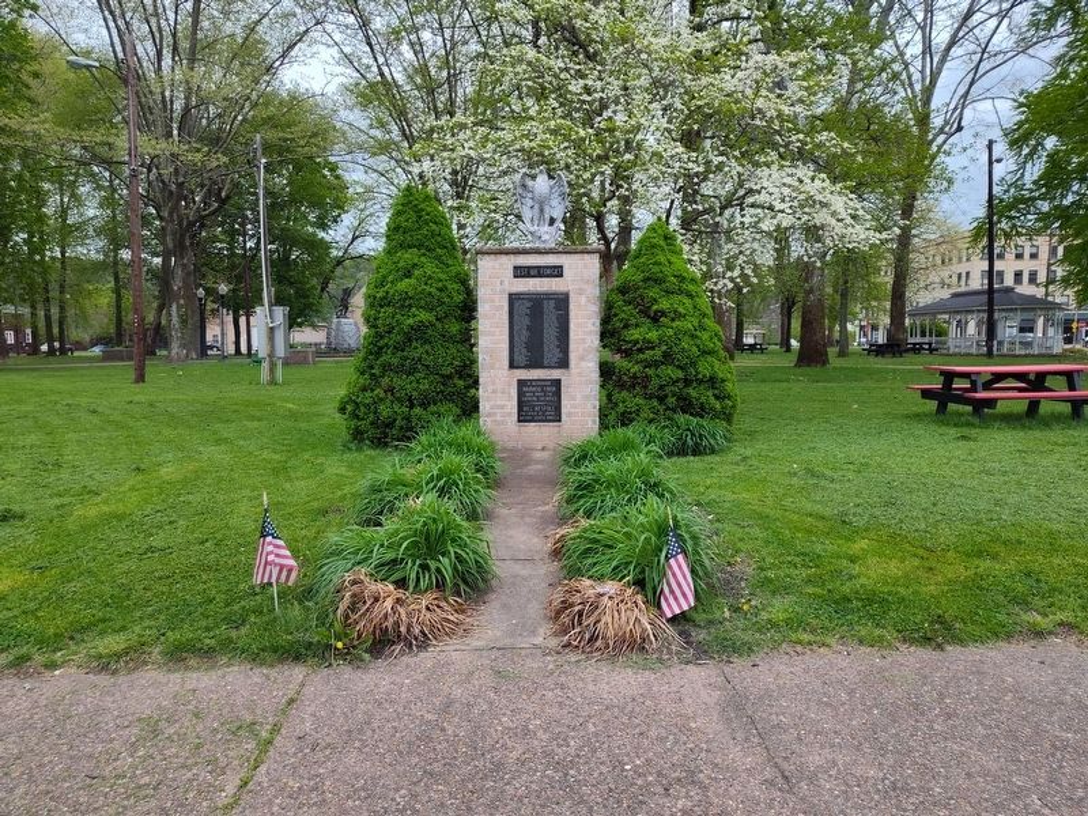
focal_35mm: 23
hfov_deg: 73.9
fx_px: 723
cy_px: 408
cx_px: 544
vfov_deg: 58.9
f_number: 1.8
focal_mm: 5.56
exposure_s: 1/603
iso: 100
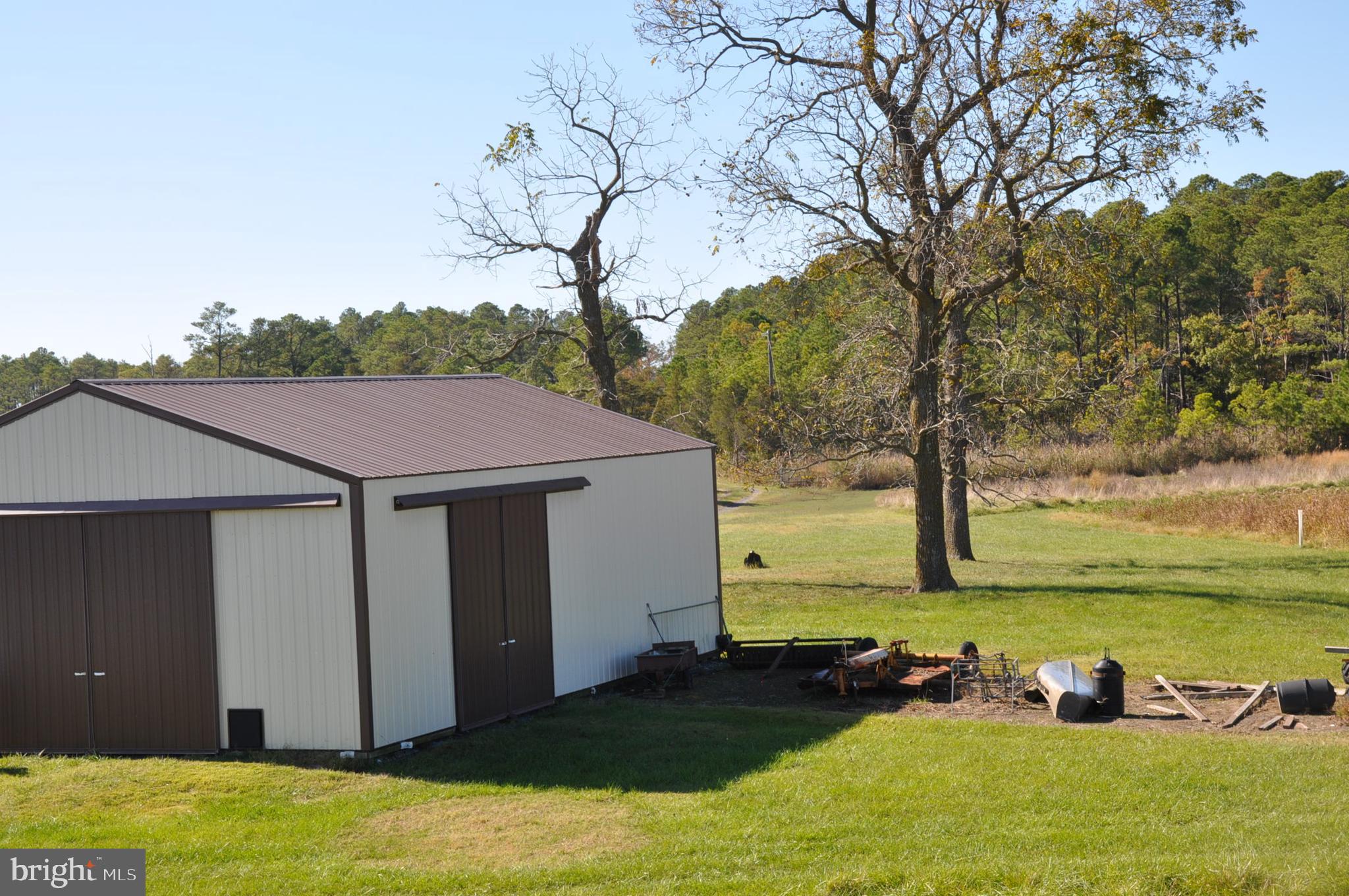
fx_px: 2358
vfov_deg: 21.5
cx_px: 674
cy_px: 448
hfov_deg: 31.9
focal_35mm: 63
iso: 200
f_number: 11
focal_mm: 42
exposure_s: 1/200
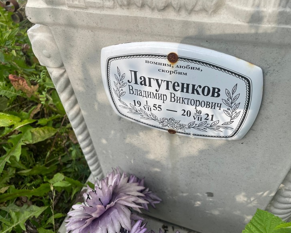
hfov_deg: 62.2
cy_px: 116
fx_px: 241
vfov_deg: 51.5
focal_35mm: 28
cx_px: 151
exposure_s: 1/1276
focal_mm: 4.2
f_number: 1.6
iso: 32
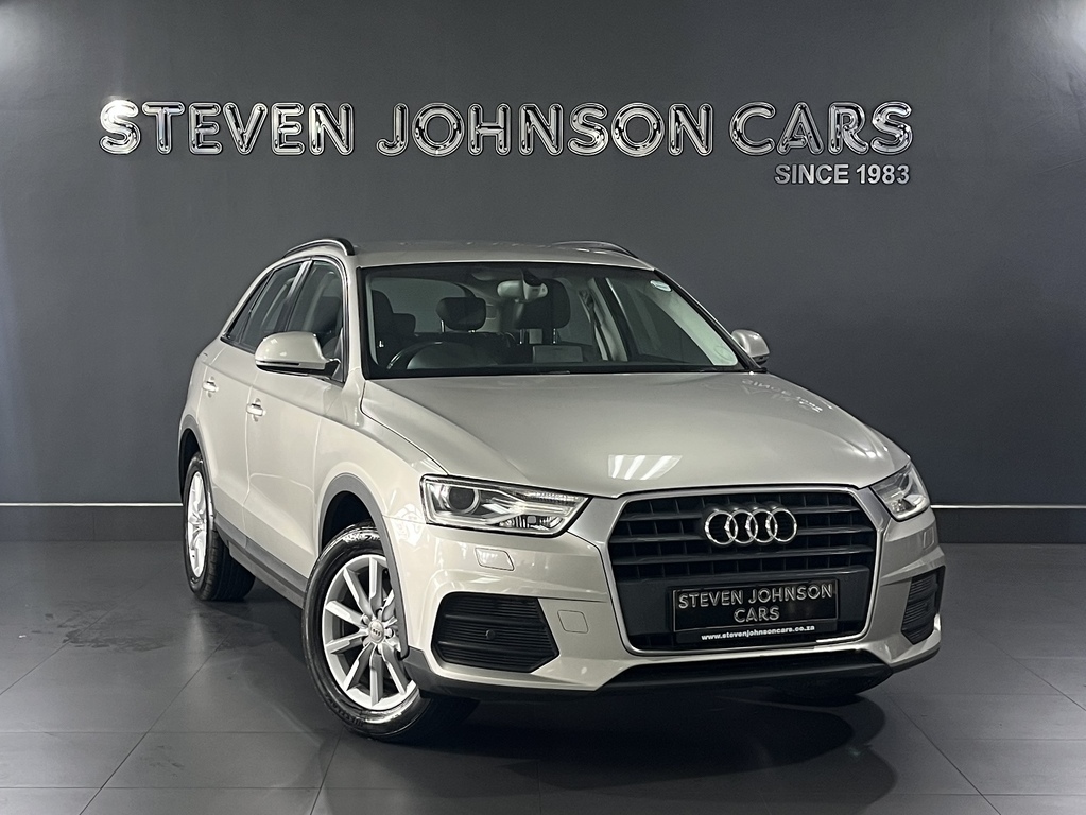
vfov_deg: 53.1
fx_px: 816
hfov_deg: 67.3
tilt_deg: -4.0
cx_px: 543
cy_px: 408
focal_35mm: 26
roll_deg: -0.7
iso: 64
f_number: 1.6
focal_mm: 5.1
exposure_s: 1/50
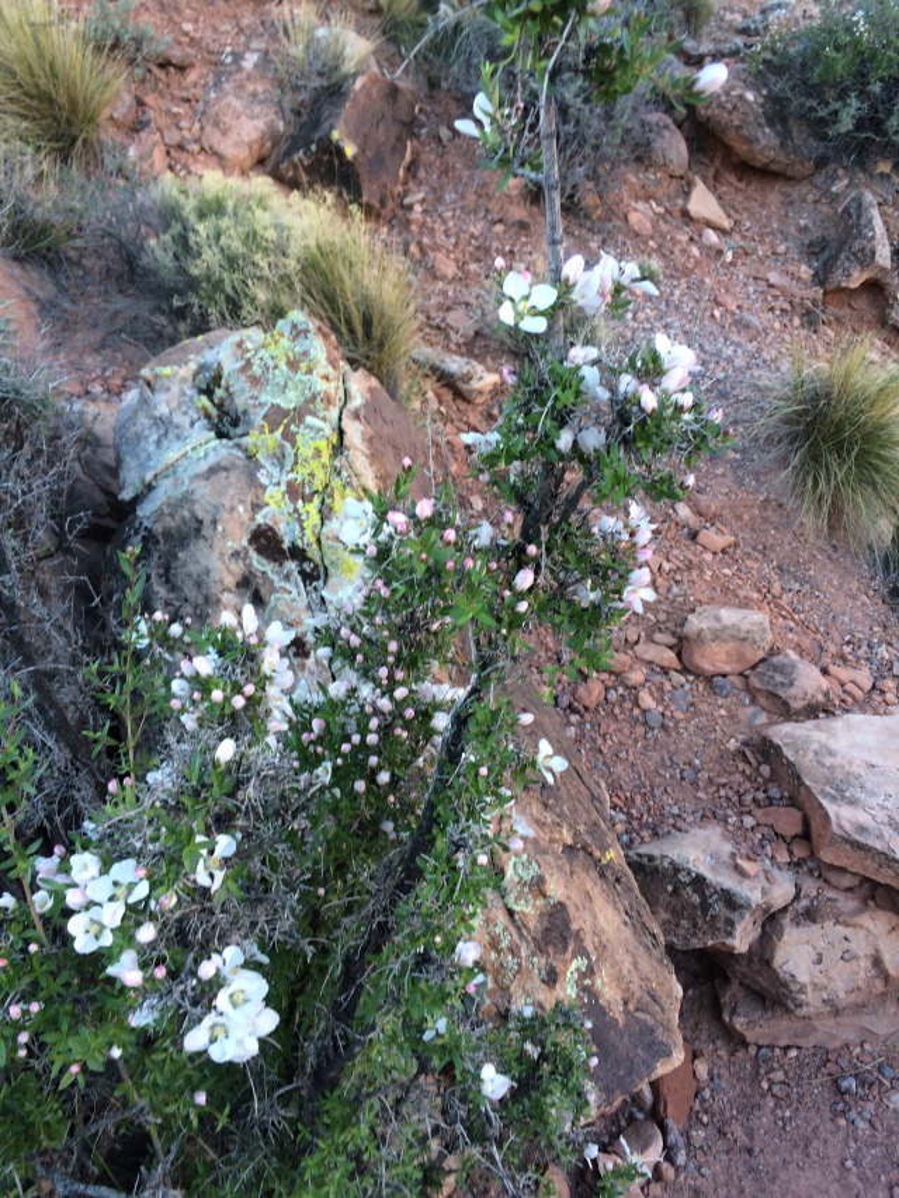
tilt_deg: -23.2
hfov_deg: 48.2
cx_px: 450
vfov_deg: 61.7
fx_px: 1004
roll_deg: +2.7
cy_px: 599
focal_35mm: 29
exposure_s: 1/120
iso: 50
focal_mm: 4.15
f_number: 2.2
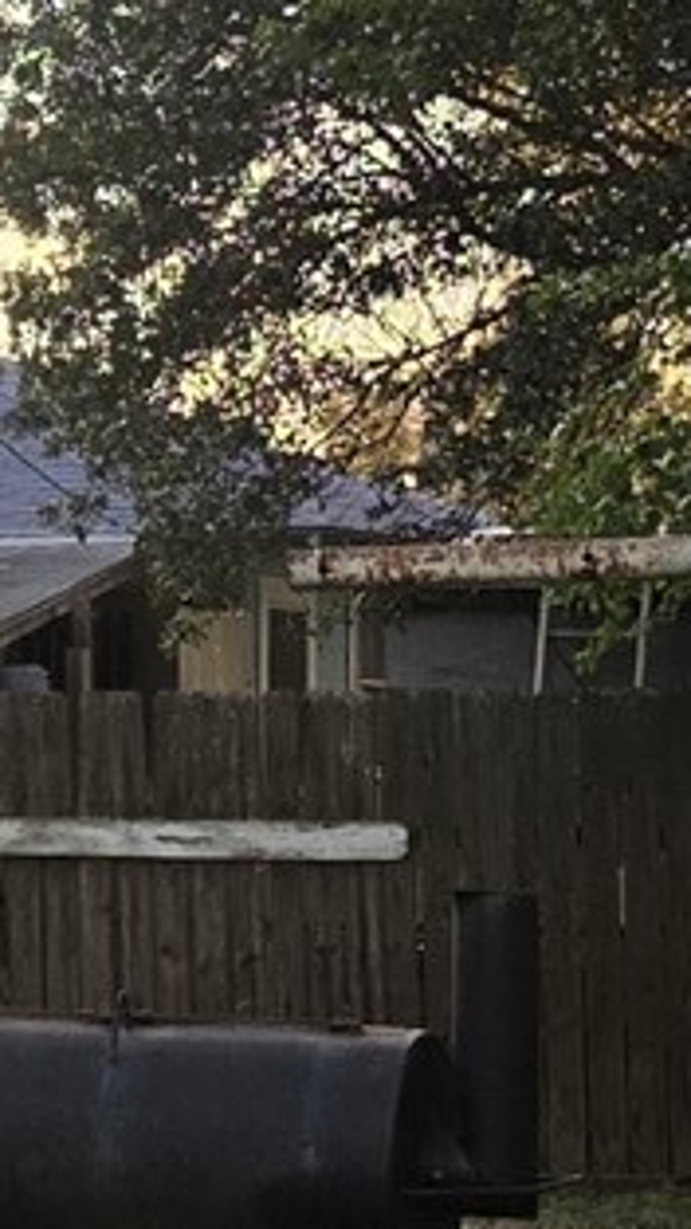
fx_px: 5343
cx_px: -660
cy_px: 754
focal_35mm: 164
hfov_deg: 7.1
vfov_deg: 13.1
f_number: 1.4
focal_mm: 6.5
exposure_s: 1/3559
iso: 64
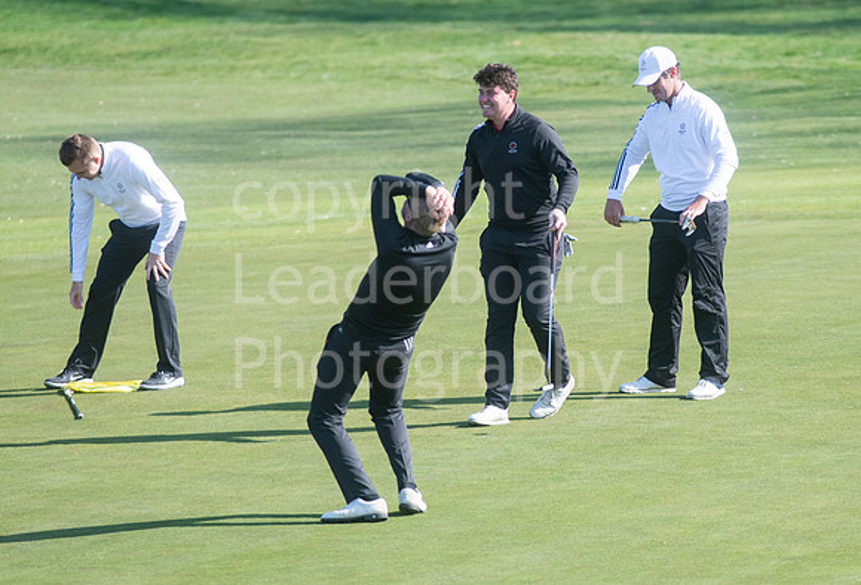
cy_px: 293
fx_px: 13689
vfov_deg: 2.4
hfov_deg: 3.6
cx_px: 548
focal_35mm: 569
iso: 400
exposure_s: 1/2000
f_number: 4.5
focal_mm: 300
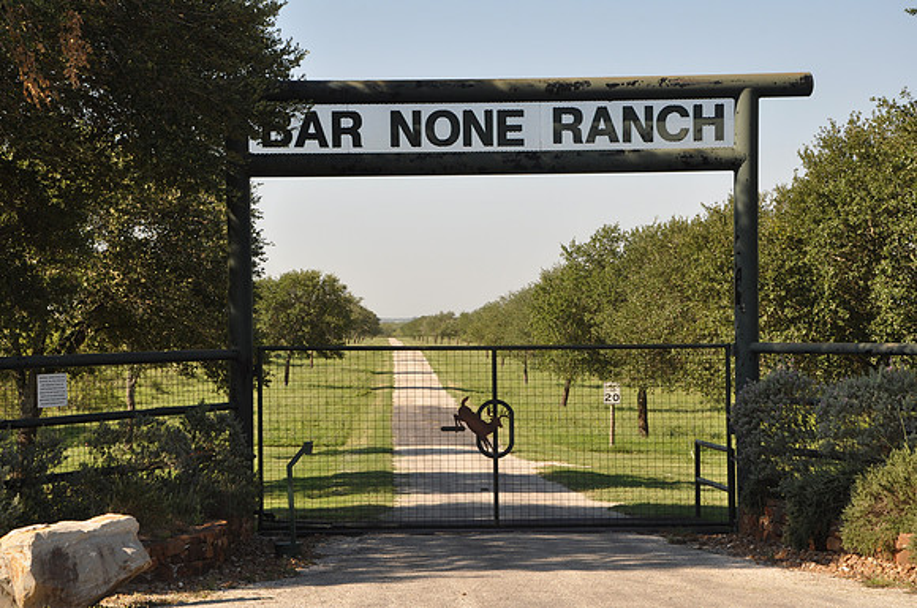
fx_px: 1831
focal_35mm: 72
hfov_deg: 28.1
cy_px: 304
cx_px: 458
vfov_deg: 18.9
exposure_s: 1/125
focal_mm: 48
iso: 200
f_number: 11
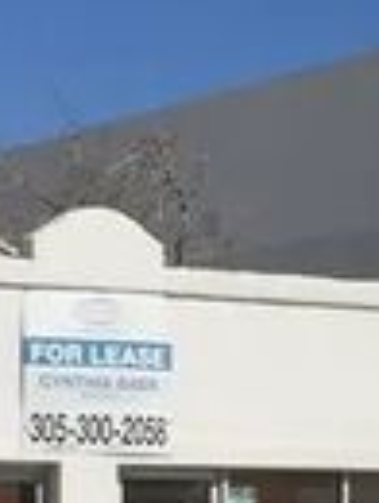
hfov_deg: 7.7
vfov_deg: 10.3
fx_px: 2765
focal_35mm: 190
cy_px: 520
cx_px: 580
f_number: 2.2
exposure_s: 1/6623
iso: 32
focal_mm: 4.15
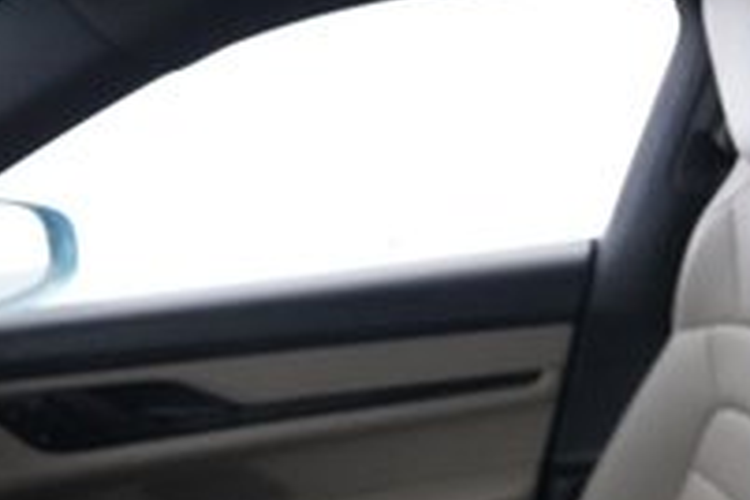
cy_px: 451
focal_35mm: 54
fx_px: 1125
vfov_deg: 24.3
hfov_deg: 30.6
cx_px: 925
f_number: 2.8
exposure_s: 1/160
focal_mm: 17
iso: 12800
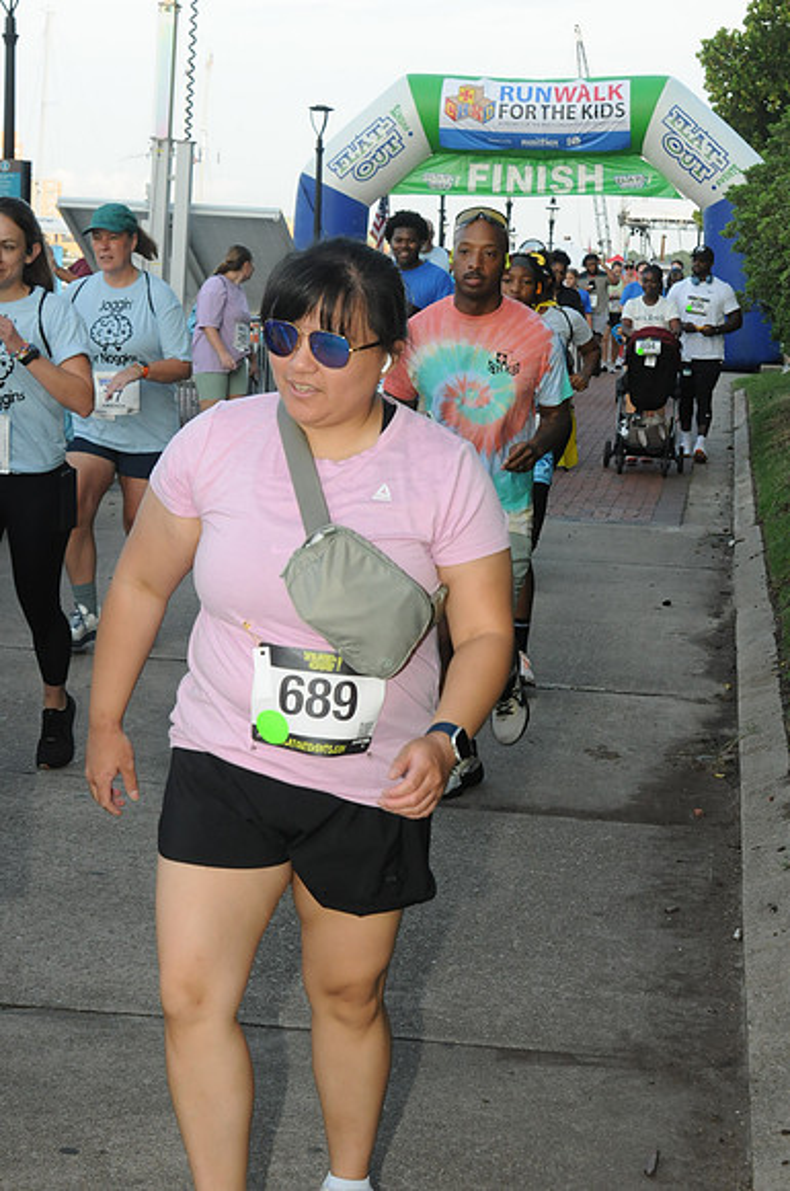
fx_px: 2377
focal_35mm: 72
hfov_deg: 18.9
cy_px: 596
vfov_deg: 28.1
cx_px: 395
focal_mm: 48
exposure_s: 1/250
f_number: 13
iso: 800
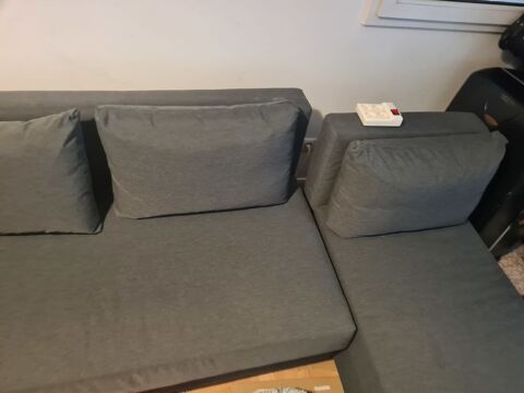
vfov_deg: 53.1
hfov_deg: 67.3
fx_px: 394
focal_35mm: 26
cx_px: 262
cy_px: 196
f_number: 1.8
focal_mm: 5.4
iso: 640
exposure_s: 1/25
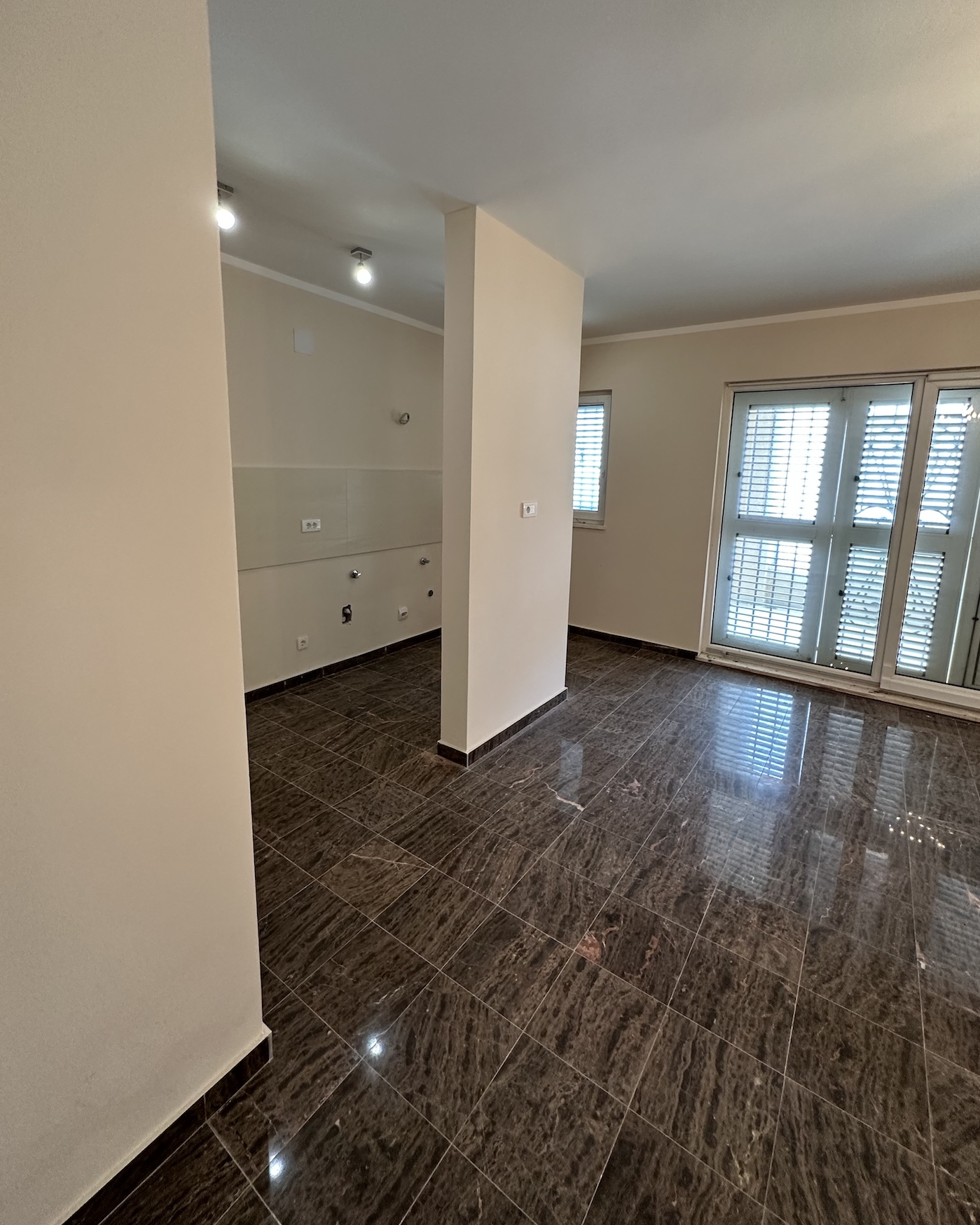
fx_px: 544
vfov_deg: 96.5
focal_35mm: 15
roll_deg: -2.3
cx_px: 504
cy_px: 558
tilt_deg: -8.1
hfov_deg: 84.0
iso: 200
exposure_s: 1/100
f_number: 2.2
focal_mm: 2.22
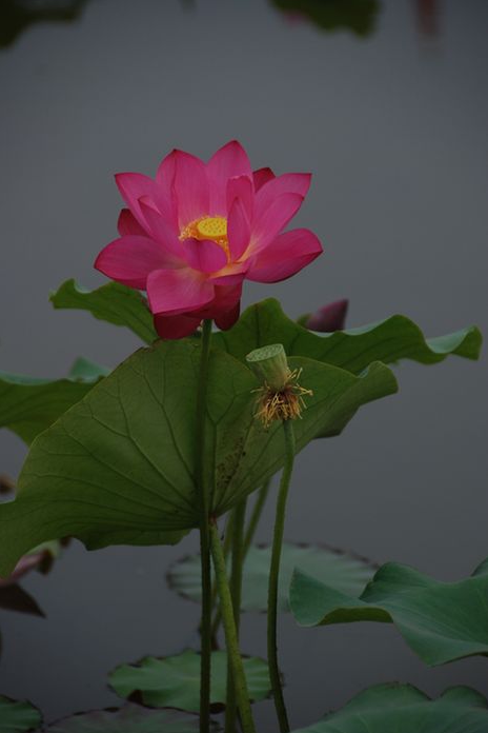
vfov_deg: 6.8
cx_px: 245
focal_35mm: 302
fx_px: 6140
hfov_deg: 4.6
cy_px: 368
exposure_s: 1/250
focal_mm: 200
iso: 100
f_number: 5.6
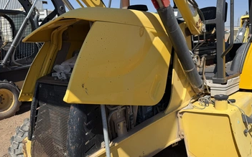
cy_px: 87
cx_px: 129
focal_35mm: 29
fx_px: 199
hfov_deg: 64.7
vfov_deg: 43.0
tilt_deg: -12.5
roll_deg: -0.6
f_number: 1.78
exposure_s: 1/4975
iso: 80
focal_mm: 6.76
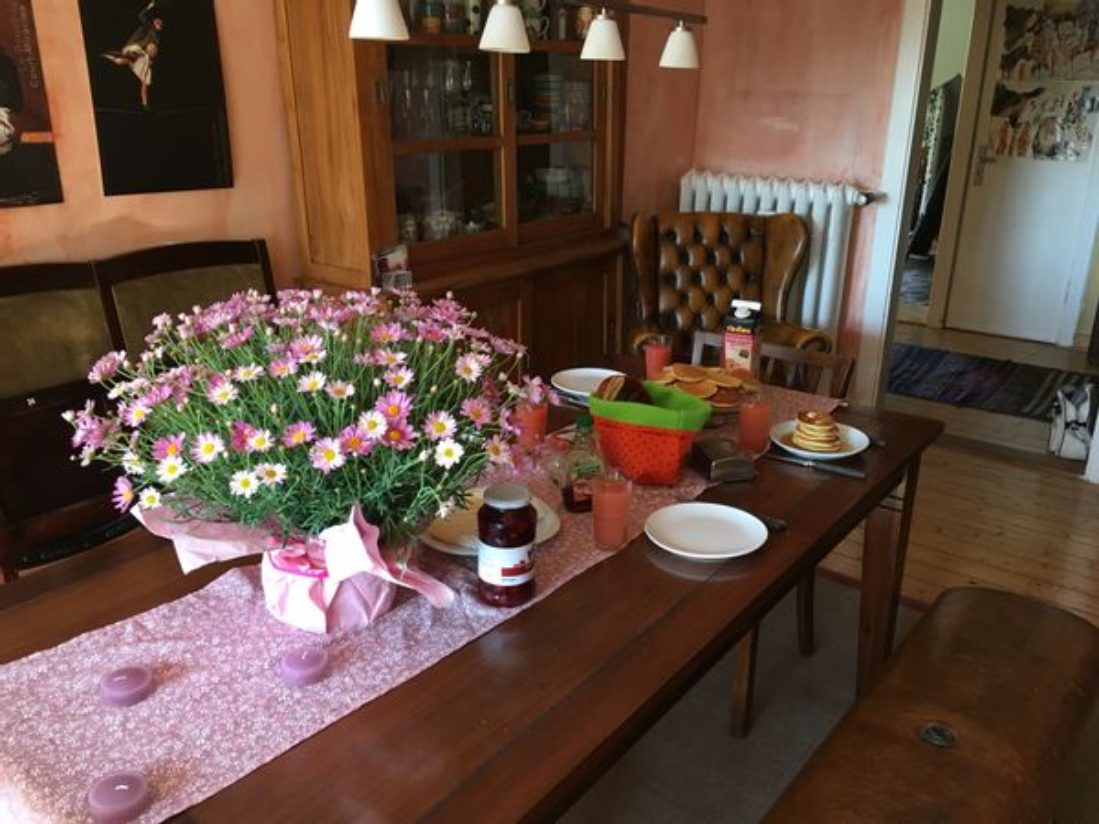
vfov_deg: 48.2
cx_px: 550
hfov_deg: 61.7
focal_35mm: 29
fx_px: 921
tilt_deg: -19.8
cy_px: 412
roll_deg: -0.4
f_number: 2.2
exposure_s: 1/33
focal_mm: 4.15
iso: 64
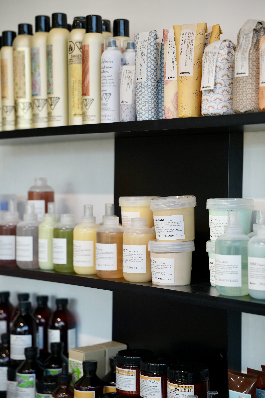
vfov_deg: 24.8
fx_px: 905
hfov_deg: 16.6
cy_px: 194
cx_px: 145
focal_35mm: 82
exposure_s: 1/80
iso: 100
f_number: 2.8
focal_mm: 70
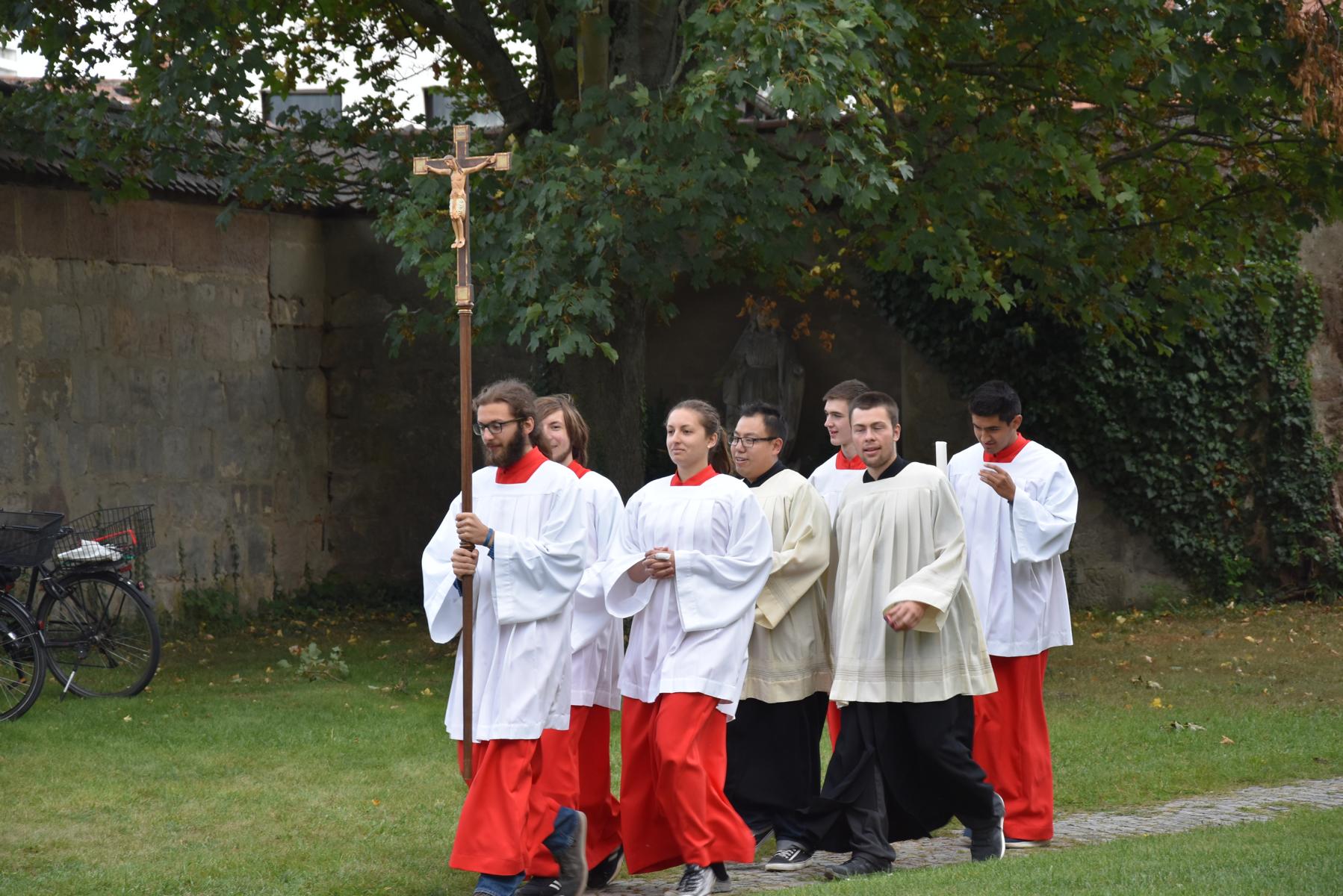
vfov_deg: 10.2
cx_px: 672
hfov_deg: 15.2
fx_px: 5038
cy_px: 448
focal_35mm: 135
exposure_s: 1/125
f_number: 5.6
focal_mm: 90
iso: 400
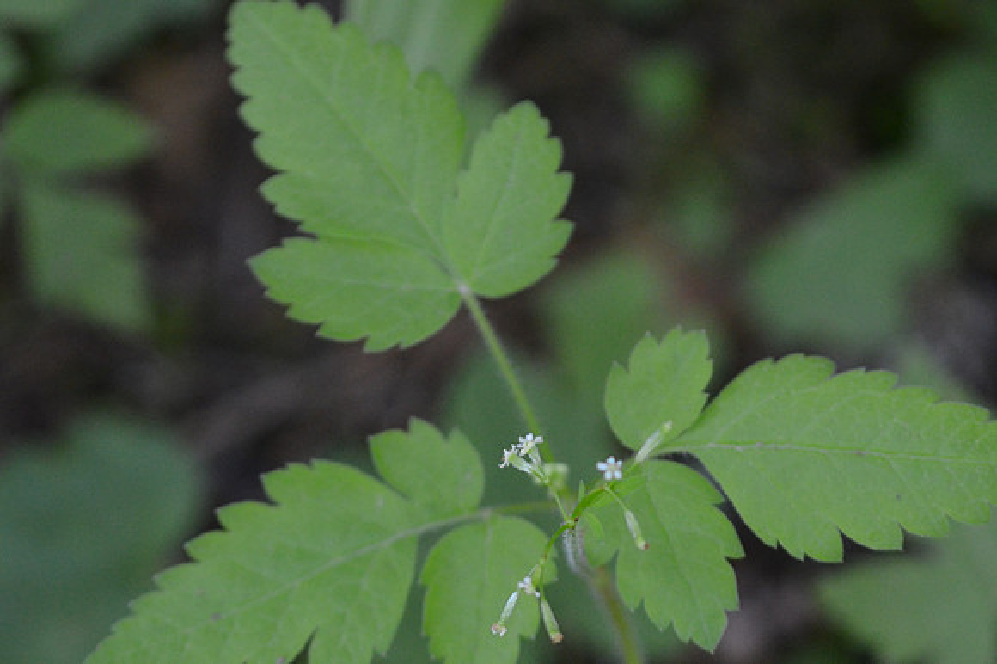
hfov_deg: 10.2
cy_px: 332
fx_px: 5605
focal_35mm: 202
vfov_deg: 6.8
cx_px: 498
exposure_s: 1/200
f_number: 4.2
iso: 1600
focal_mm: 135
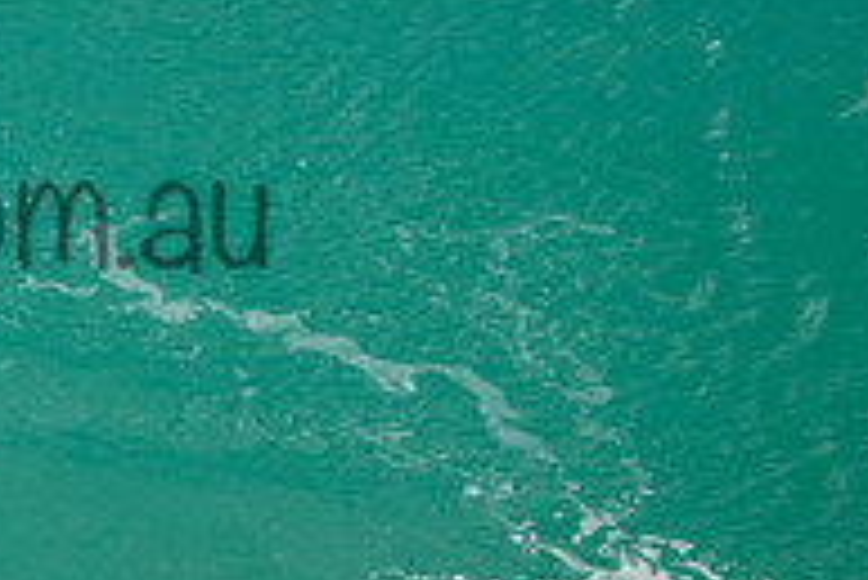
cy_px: 285
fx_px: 66015
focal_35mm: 2736
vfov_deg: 0.5
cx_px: -389
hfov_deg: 0.8
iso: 1800
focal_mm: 800
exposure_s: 1/2000
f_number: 11
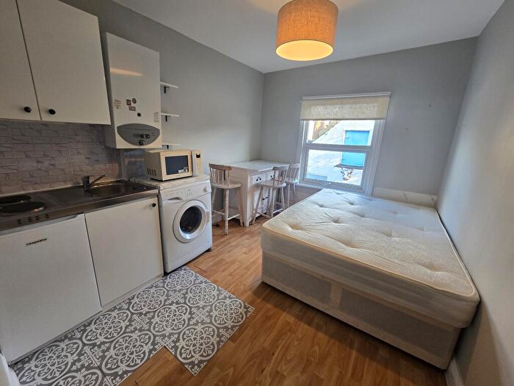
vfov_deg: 89.9
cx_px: 257
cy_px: 193
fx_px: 193
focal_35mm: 13
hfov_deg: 106.2
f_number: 2.2
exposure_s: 1/50
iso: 64
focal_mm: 2.2
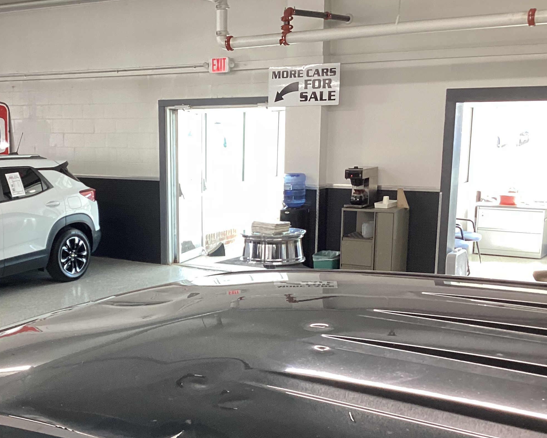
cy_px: 309
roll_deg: +1.5
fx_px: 809
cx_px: 170
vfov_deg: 29.9
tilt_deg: -15.2
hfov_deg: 36.8
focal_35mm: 50
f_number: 2.4
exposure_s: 1/50
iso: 100
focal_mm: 3.3
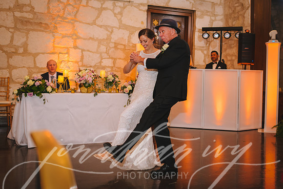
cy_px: 72
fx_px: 360
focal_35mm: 46
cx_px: 180
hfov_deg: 42.5
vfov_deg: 29.3
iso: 1000
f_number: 2
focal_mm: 35
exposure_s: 1/200
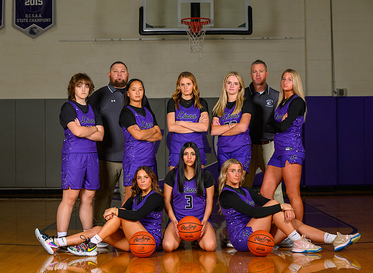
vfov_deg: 18.6
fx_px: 834
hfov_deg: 25.2
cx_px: 178
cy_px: 130
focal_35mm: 78
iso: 1000
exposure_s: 1/400
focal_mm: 70
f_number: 5
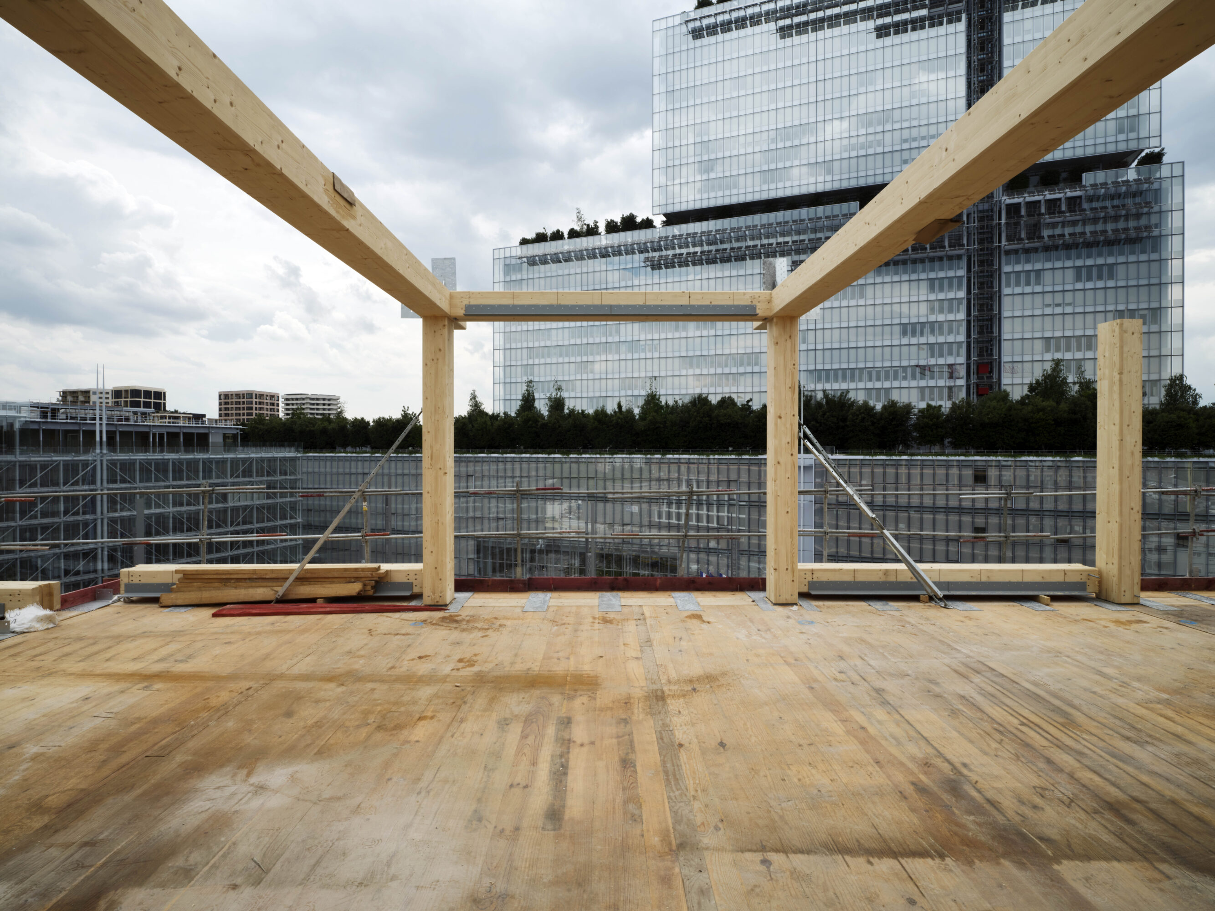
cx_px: 608
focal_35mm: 18
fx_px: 632
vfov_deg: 71.6
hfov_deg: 87.8
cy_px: 456
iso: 160
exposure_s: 1/56
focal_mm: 23
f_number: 22
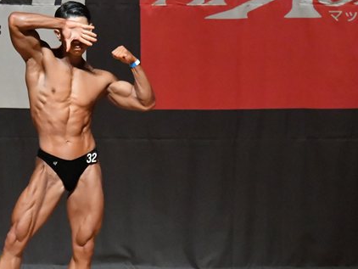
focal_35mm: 476
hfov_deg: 4.2
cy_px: 189
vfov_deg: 3.1
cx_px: 50
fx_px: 4926
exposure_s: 1/400
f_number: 5.6
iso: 12800
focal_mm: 180
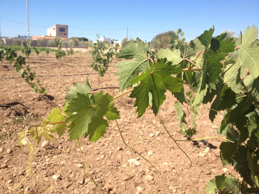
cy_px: 97
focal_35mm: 35
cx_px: 130
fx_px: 262
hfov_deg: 52.6
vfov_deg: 40.7
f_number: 2.4
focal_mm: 4.28
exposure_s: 1/1255
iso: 50
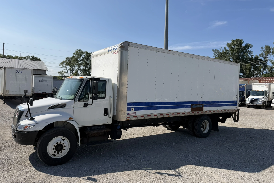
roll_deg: -0.9
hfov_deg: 71.5
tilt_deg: -2.1
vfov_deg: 51.3
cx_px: 137
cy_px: 88
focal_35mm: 25
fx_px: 190
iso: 80
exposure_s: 1/6173
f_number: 1.78
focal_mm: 6.76
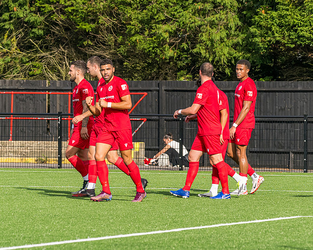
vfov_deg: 4.7
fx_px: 3017
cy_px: 101
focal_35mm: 326
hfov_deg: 5.9
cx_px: 153
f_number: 5
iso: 400
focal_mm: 135
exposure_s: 1/2500
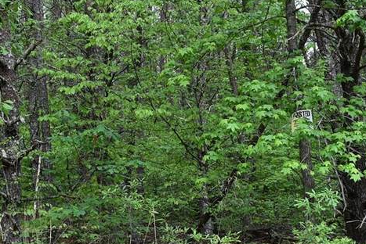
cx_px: 174
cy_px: 157
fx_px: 753
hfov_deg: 27.3
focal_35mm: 74
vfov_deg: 18.4
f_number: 5.6
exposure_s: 1/125
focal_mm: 18
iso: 400
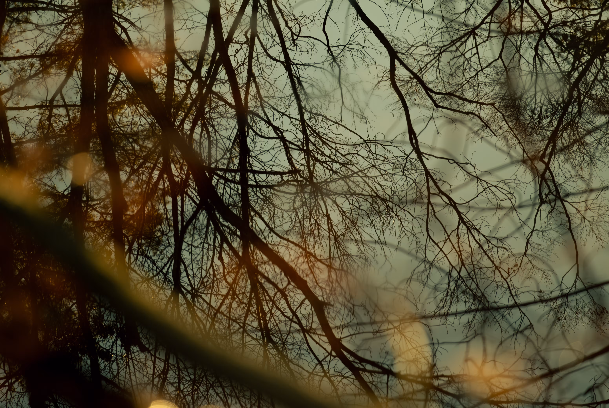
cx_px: 304
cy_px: 204
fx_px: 3558
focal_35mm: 210
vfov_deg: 6.6
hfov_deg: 9.8
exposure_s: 1/250
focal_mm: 140
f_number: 2.8
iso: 80
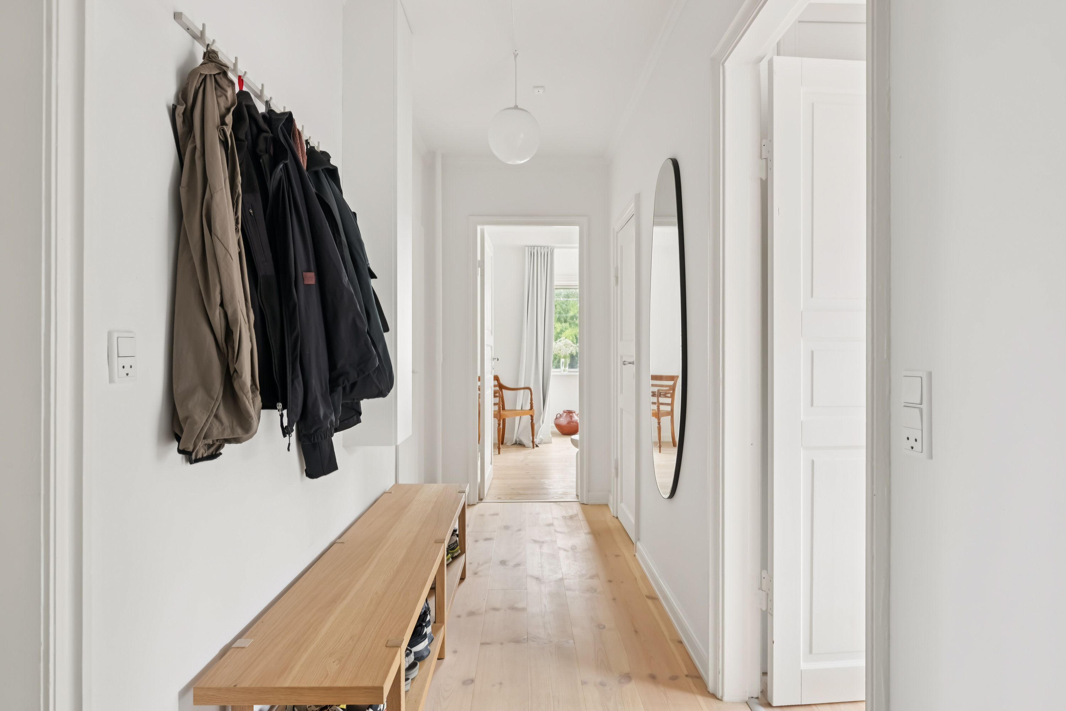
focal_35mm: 19
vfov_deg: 64.6
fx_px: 563
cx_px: 533
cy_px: 356
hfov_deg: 86.9
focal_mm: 19
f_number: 9
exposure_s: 1/1.25
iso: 200
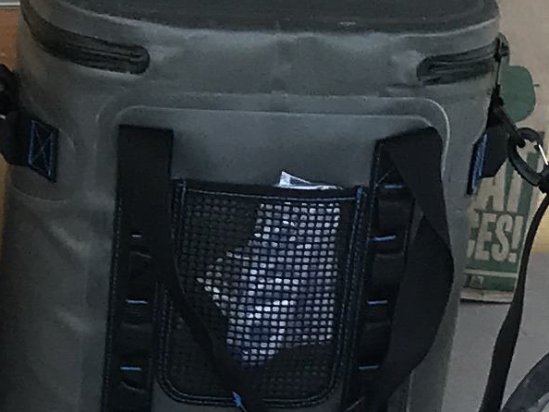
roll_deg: -3.6
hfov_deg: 10.4
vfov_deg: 7.2
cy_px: 1092
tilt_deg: -33.6
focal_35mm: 190
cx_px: 98
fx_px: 3015
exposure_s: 1/347
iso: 20
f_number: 1.8
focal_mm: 3.99
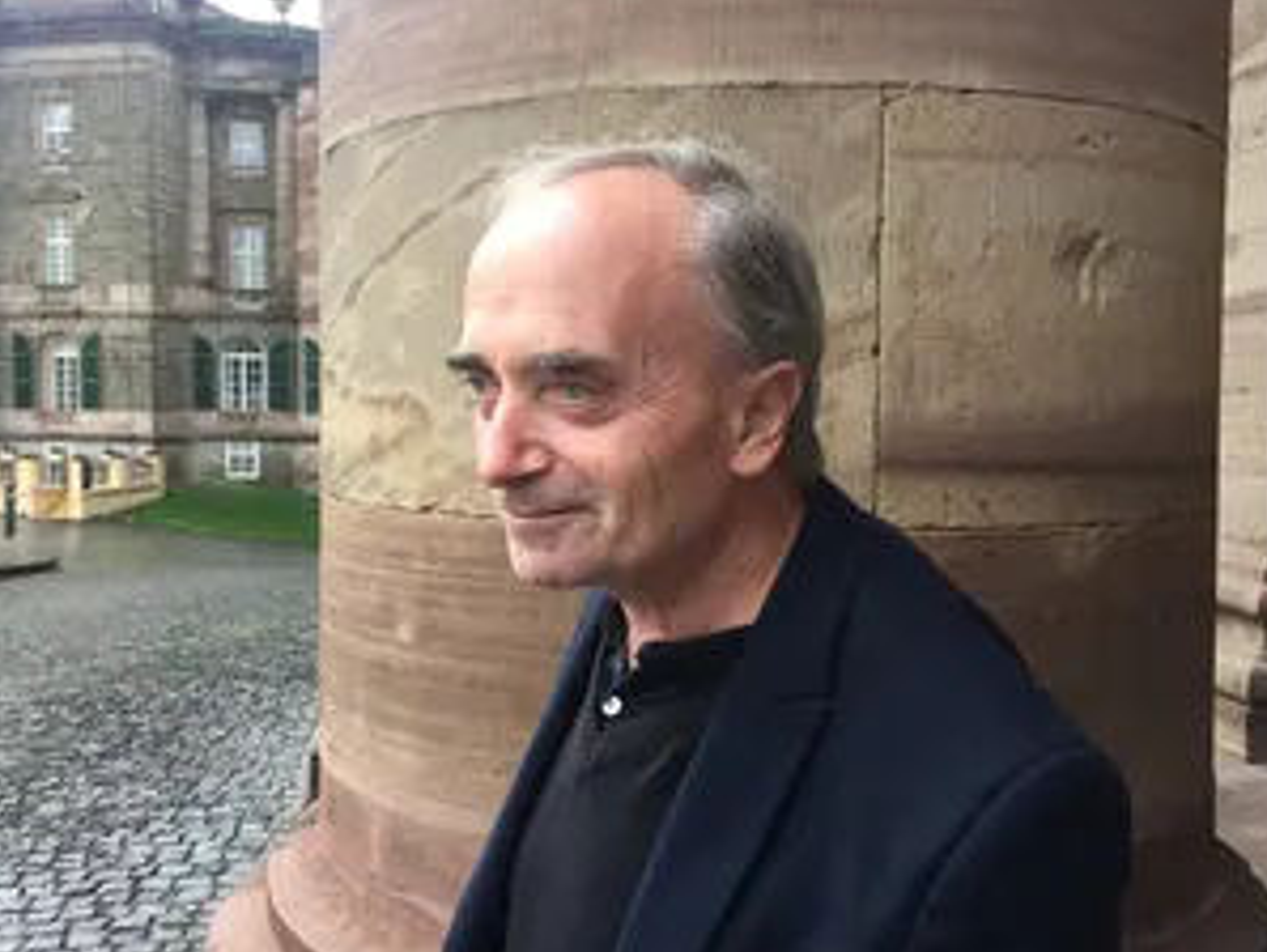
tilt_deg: -1.7
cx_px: 625
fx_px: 1282
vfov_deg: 40.7
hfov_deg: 52.6
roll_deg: -0.6
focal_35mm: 35
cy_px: 450
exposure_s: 1/100
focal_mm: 4.15
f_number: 2.2
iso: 32
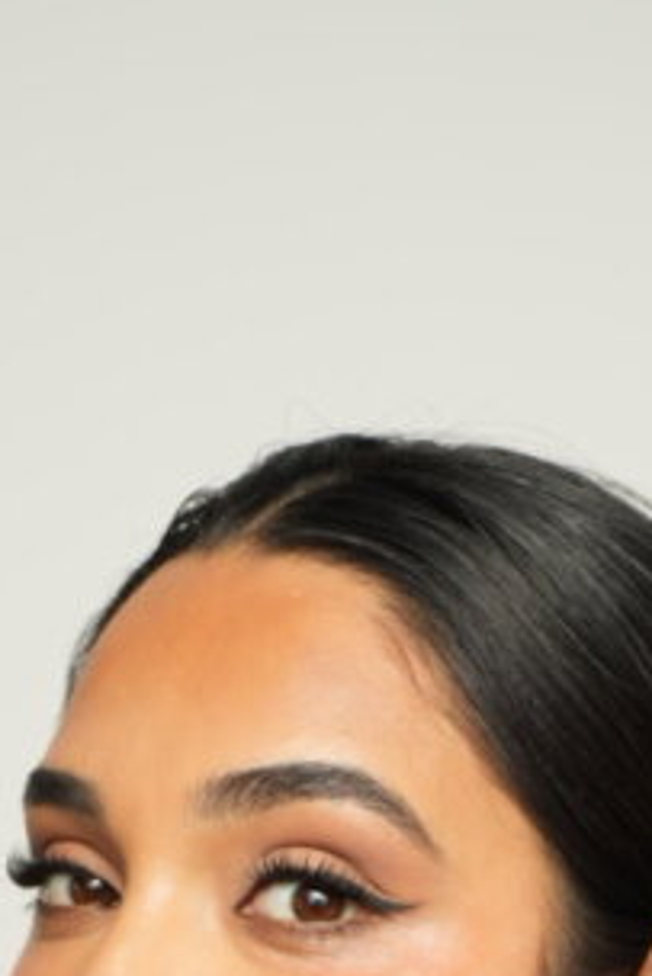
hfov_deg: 10.2
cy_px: 1581
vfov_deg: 14.1
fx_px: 3631
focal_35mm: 134
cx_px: 202
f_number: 5
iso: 200
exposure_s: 1/160
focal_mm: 37.8
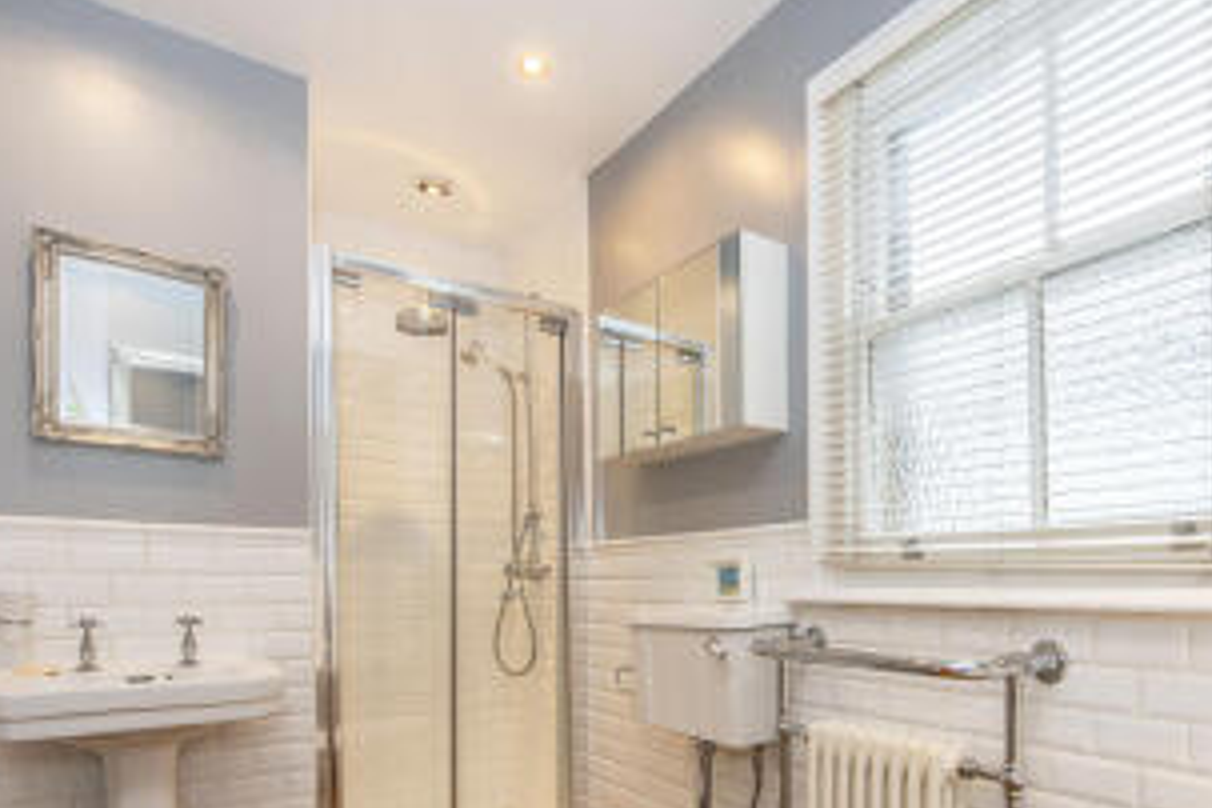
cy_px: 590
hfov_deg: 77.5
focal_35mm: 22
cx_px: 740
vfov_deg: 54.9
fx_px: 741
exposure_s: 1/60
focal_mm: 14
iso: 400
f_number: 5.6
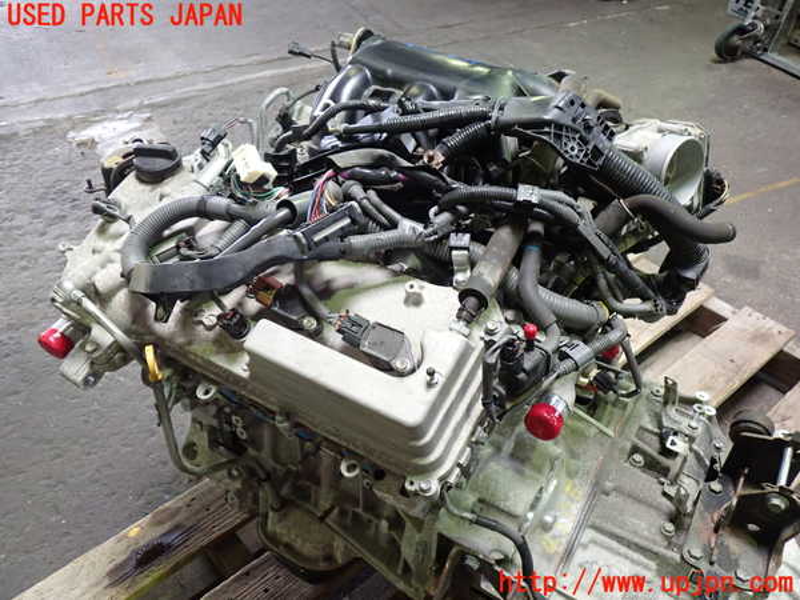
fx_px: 693
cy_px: 300
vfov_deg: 46.8
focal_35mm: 30
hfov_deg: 60.0
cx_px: 400
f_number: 2.3
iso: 250
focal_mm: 5.4
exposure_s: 1/30
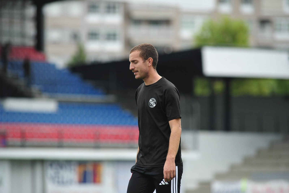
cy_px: 96
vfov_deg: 4.6
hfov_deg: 6.9
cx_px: 144
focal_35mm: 300
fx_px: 2407
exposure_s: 1/1000
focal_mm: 300
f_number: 4
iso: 500
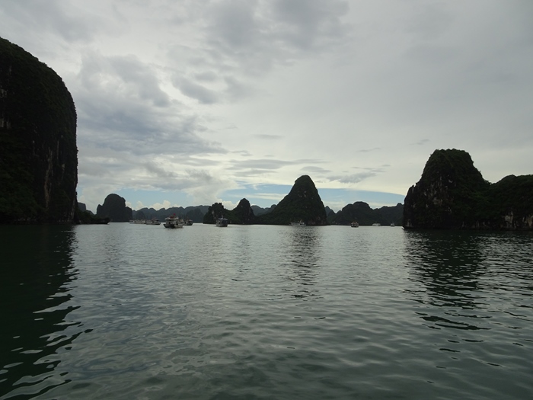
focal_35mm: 24
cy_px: 200
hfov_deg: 71.6
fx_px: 370
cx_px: 266
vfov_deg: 56.8
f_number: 3.5
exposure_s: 1/640
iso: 80
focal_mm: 4.12
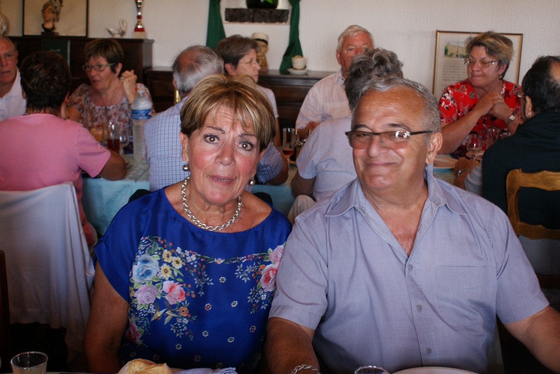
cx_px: 280
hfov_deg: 43.6
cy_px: 187
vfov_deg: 29.9
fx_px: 701
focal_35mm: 45
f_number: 6.3
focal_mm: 30
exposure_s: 1/25
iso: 400
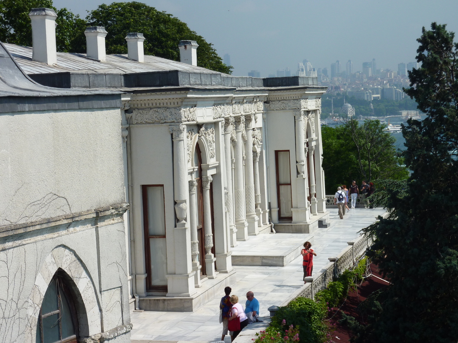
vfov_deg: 15.4
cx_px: 229
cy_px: 172
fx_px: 1270
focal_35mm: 96
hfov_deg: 20.4
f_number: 5.6
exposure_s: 1/640
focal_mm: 15.8
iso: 80
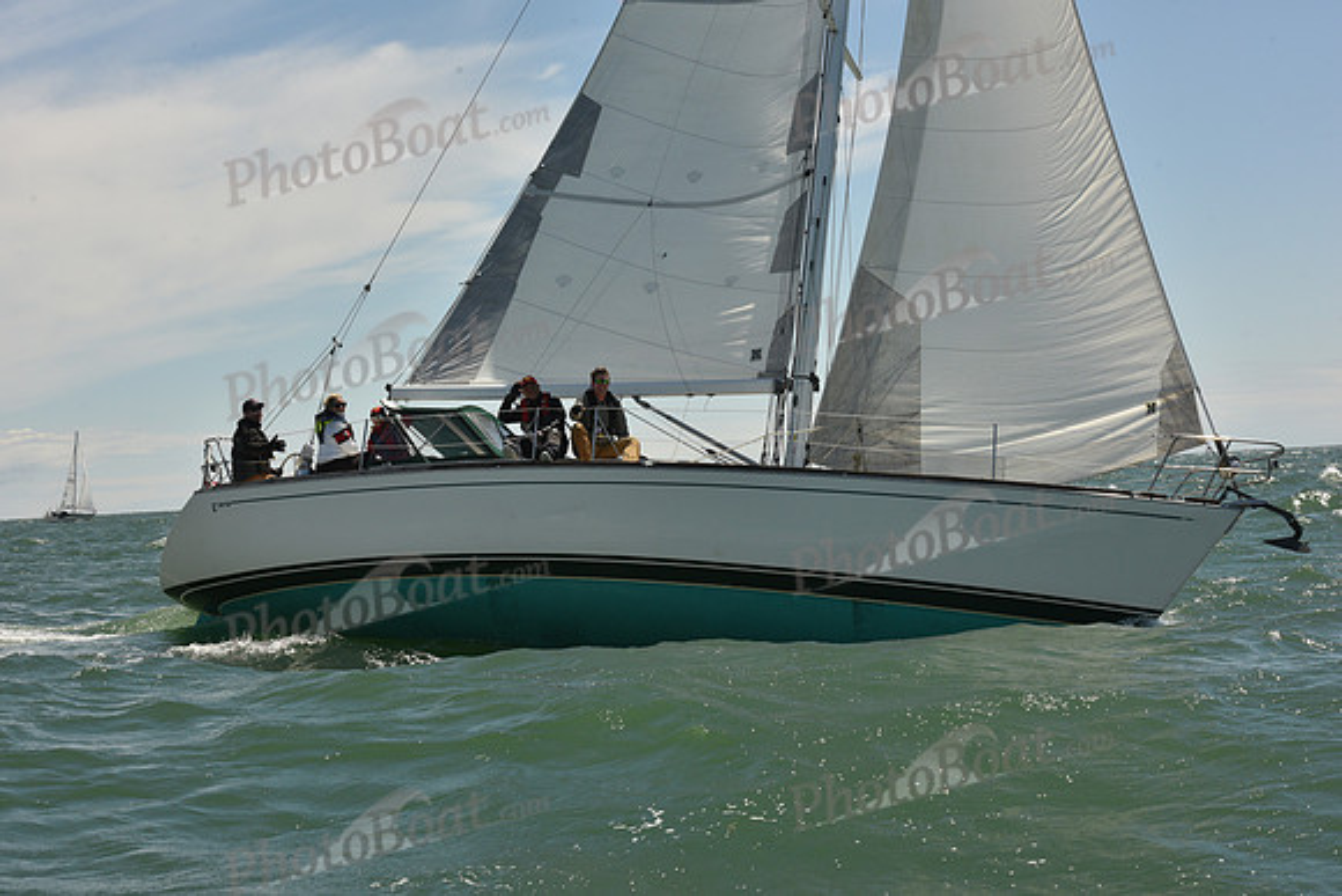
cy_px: 448
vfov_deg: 19.5
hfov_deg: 28.8
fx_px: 2610
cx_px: 671
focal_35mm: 70
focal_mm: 70
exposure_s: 1/800
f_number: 13
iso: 320
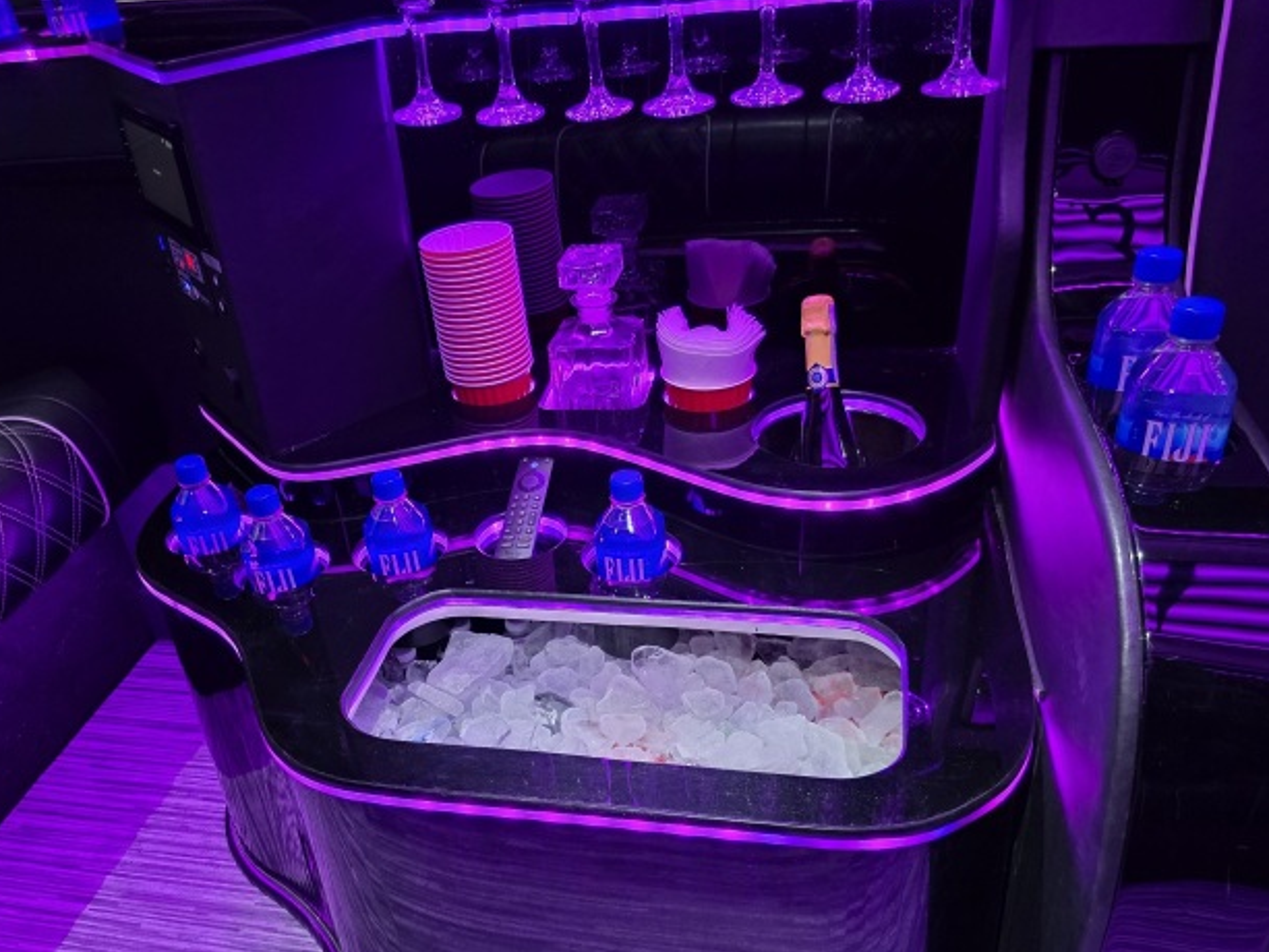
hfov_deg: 59.6
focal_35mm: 30
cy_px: 530
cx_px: 532
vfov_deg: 46.7
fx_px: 1100
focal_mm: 6.3
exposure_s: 1/50
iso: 500
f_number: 1.7
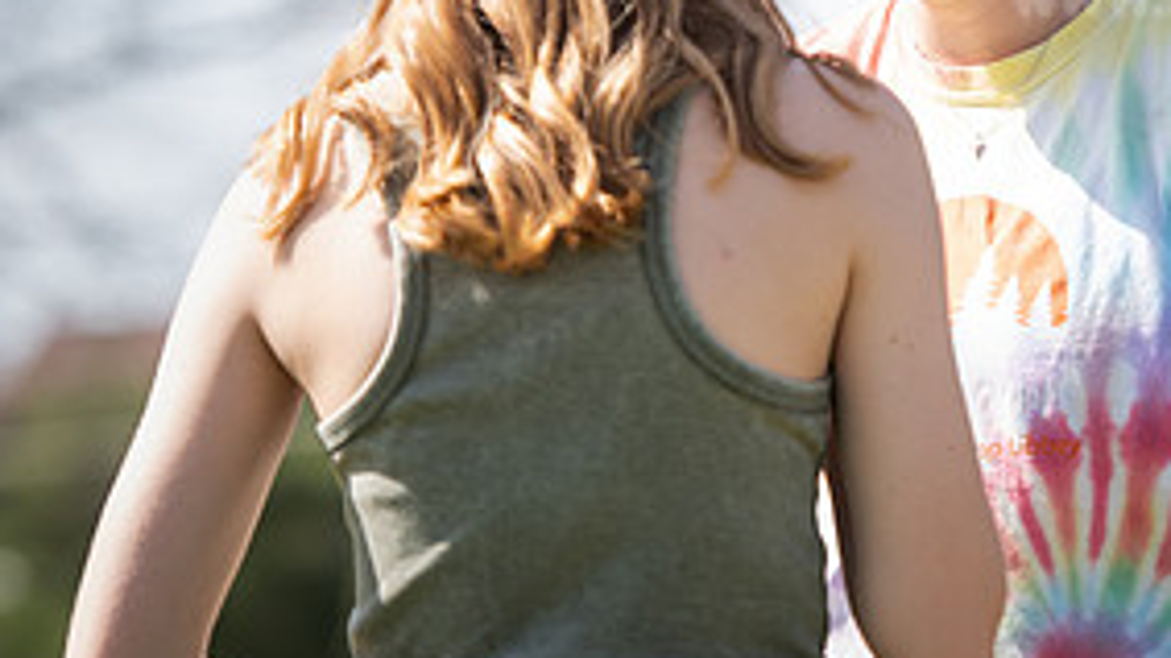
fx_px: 9002
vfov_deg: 4.2
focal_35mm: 290
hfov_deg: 7.4
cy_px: 85
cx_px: 823
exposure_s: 1/640
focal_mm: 135
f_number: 3.5
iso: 125
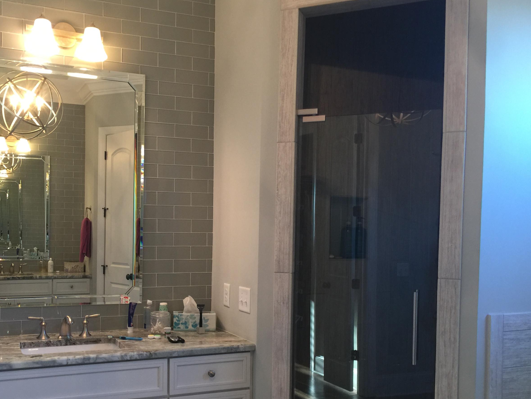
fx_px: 568
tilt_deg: -0.1
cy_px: 238
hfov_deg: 49.6
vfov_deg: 38.5
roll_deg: -1.0
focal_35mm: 37
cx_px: 194
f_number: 2.2
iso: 64
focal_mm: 4.15
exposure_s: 1/17
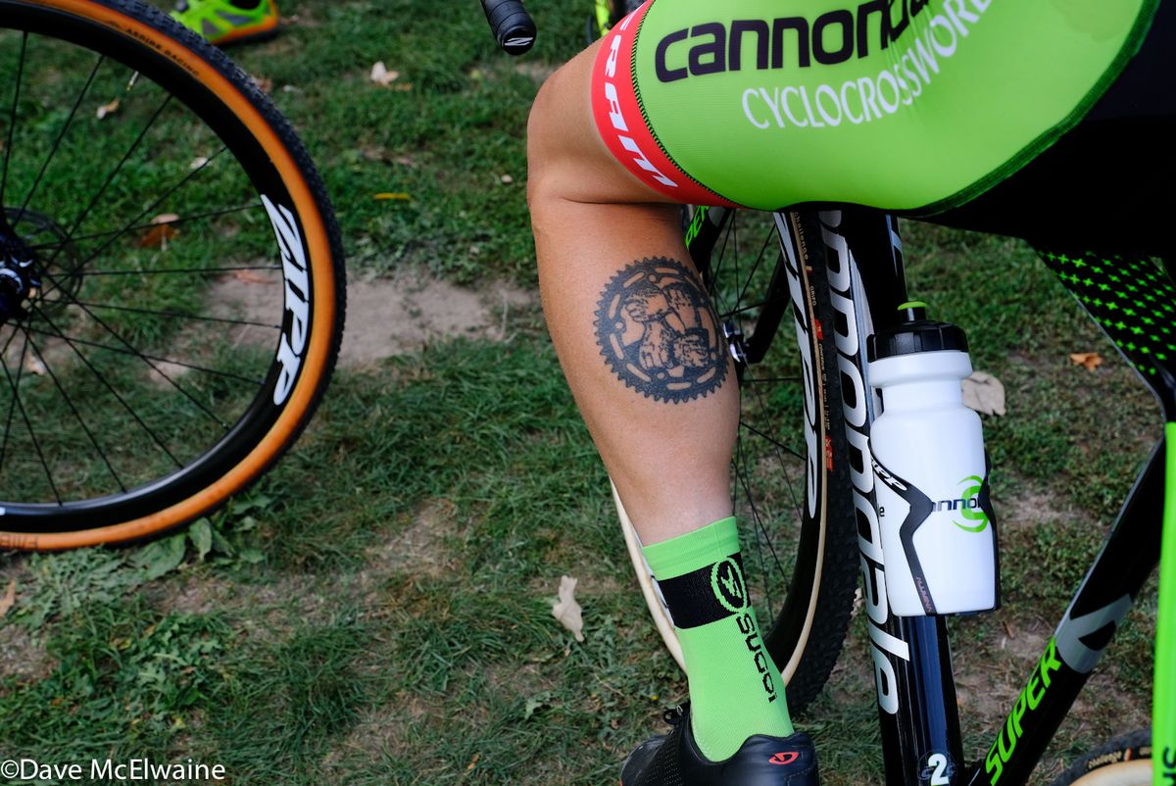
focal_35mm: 53
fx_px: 1733
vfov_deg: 25.6
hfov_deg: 37.5
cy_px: 393
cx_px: 588
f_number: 5.6
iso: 500
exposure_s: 1/500
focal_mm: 35.3
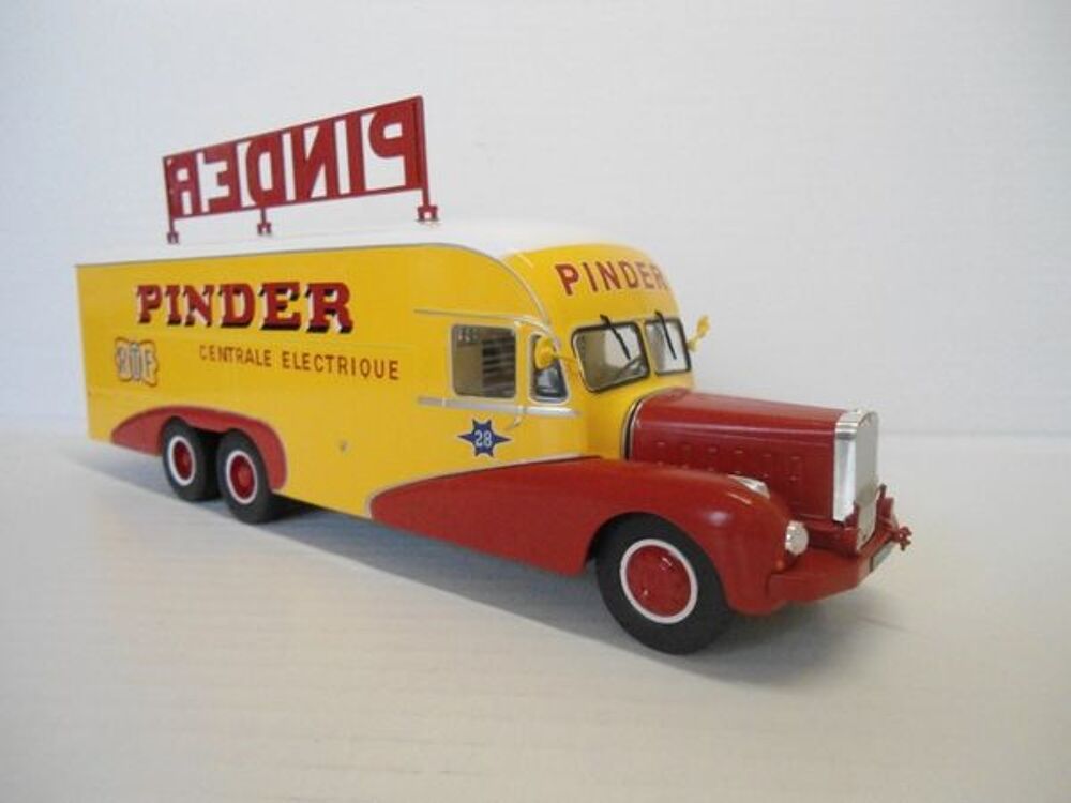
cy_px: 402
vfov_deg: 53.1
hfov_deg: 67.3
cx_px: 536
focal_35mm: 26
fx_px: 804
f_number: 2.8
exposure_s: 1/160
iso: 800
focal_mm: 4.7
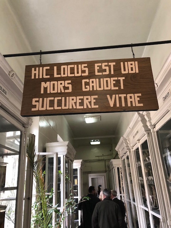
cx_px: 86
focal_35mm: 28
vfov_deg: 63.4
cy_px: 114
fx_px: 184
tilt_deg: +20.7
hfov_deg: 49.7
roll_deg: +3.0
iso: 80
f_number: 1.8
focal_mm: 4
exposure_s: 1/17
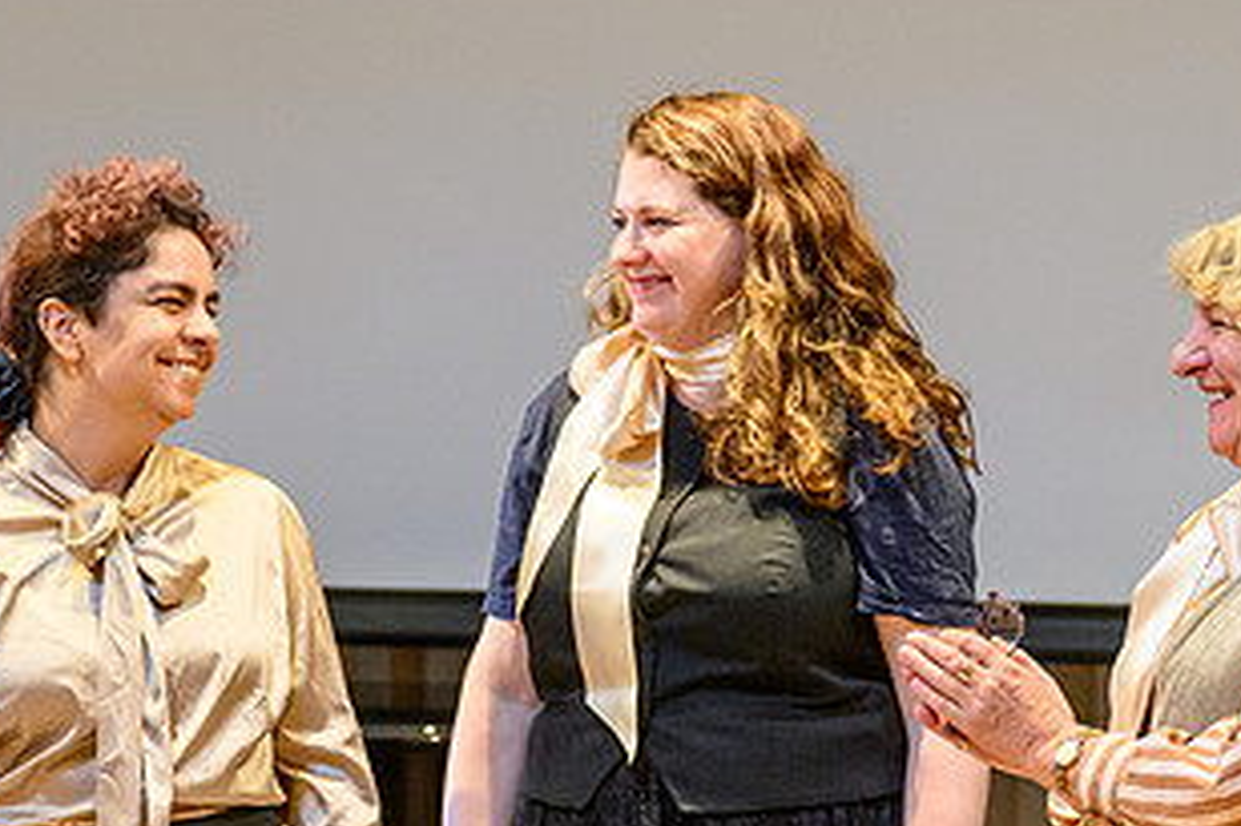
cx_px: 274
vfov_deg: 5.8
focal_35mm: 238
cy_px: 463
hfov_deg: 8.6
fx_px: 8200
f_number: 2.5
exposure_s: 1/500
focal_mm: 82
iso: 2000
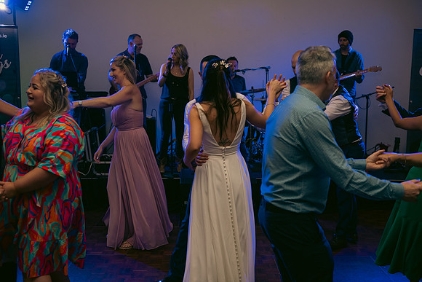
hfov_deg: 43.6
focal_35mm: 45
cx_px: 211
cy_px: 141
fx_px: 528
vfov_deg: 29.9
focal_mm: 45
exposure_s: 1/160
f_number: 3.5
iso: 1000
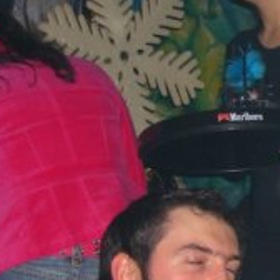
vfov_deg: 14.2
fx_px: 1098
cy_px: 310
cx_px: 448
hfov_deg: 13.5
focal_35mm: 120
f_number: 2.8
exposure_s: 1/60
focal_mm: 7.9
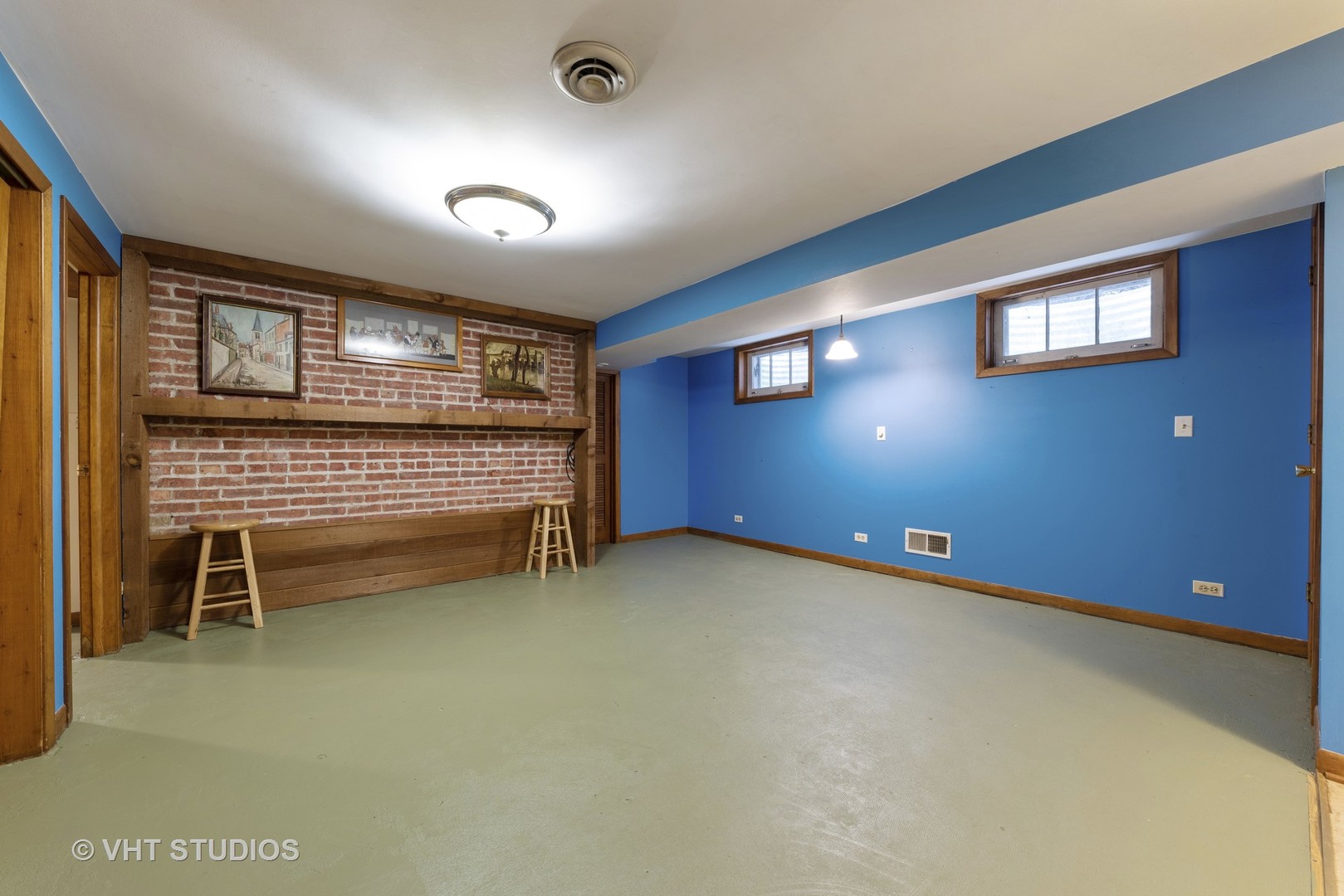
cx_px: 672
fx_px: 485
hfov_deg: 108.3
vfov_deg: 85.4
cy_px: 448
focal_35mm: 13
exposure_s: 4
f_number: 9
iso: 100
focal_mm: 13
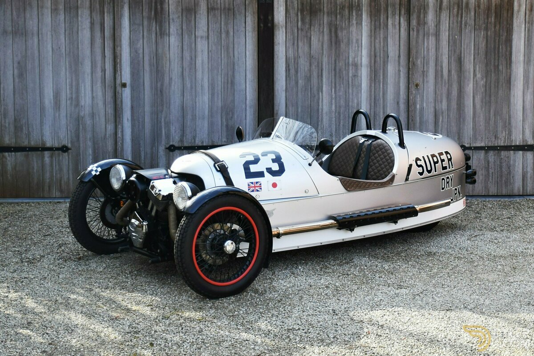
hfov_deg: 43.6
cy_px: 178
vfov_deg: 29.9
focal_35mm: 45
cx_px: 267
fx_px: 667
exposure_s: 1/250
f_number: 4
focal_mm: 30
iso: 400
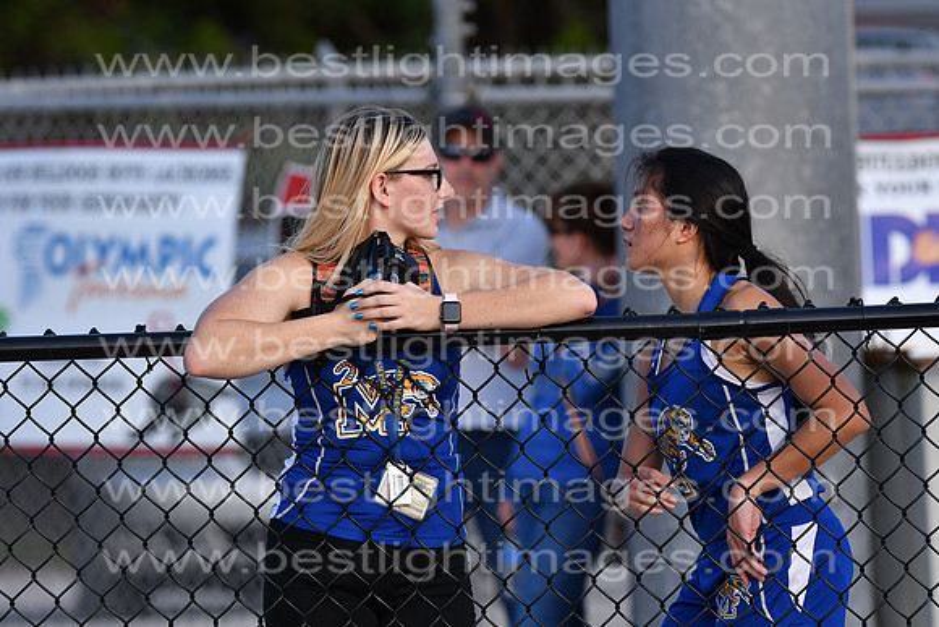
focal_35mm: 450
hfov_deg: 4.6
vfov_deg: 3.1
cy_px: 314
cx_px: 470
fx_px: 11740
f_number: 5.6
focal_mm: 300
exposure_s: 1/1250
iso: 400
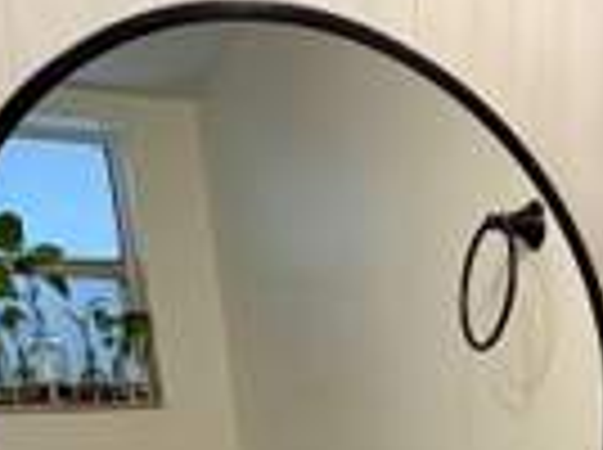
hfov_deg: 27.6
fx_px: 1165
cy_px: 770
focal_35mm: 67
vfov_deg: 18.1
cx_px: 580
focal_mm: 2.22
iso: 40
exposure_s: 1/120
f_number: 2.2
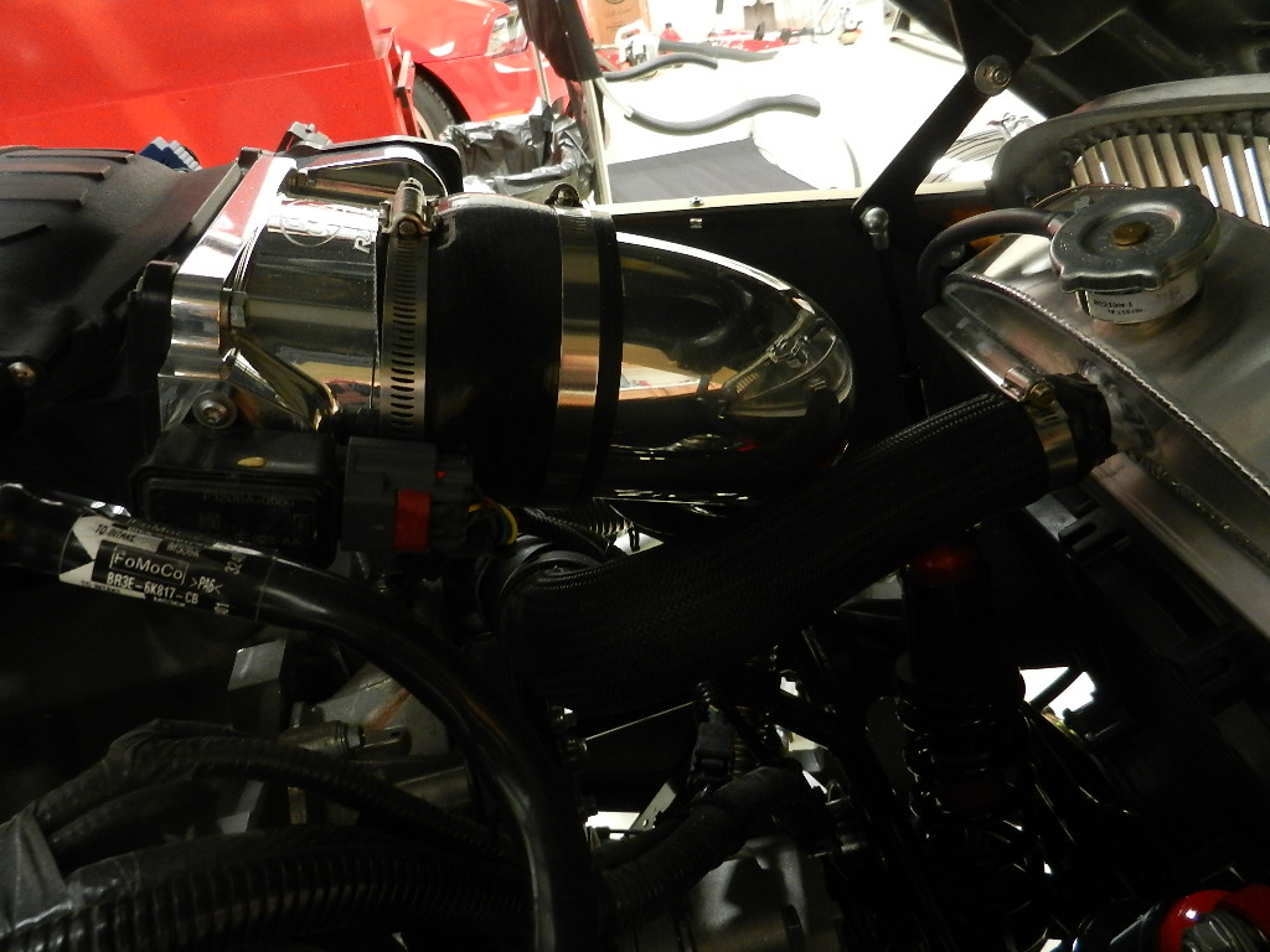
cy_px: 476
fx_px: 917
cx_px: 635
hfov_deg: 69.4
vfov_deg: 54.9
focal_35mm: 25
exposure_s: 1/15
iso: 400
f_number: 3.5
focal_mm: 4.5
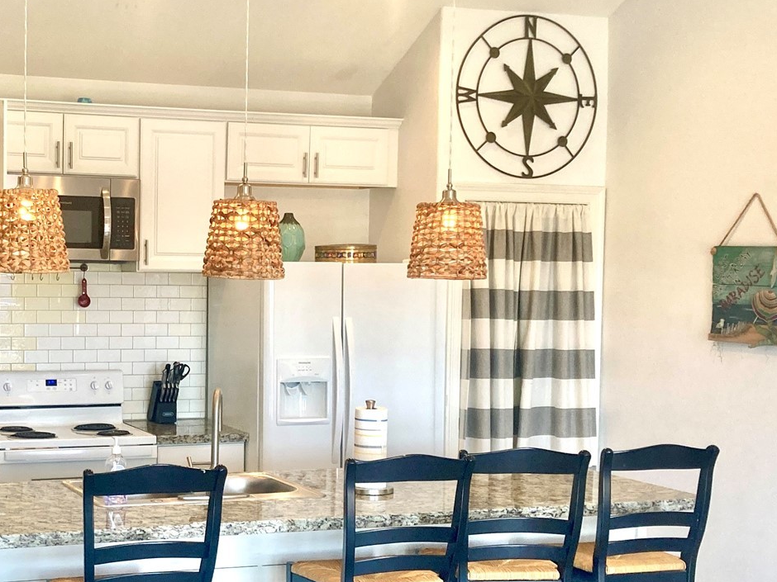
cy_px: 334
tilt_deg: -2.2
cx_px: 197
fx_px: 1369
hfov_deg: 31.1
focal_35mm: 61
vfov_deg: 24.0
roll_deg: -0.4
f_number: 1.8
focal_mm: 3.99
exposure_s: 1/120
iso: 64
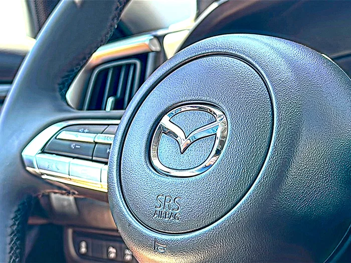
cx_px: 176
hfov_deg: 38.9
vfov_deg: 29.7
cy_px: 132
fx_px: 497
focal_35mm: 49
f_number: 1.78
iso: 100
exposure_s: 1/211
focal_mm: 6.86
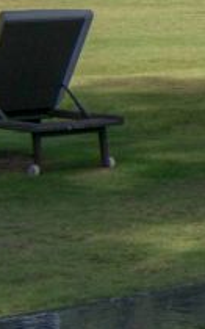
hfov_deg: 4.9
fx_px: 2086
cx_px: 923
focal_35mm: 233
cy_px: -112
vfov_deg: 8.9
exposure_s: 1/80
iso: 100
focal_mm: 16
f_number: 11
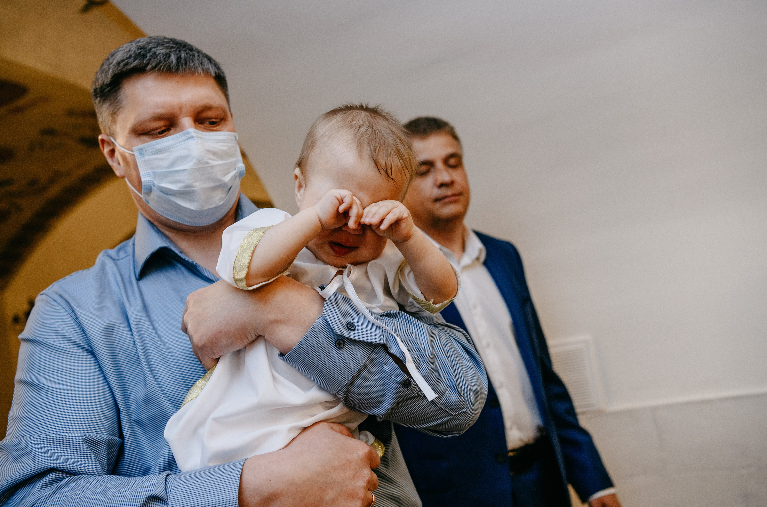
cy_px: 236
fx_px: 829
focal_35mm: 39
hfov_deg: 49.7
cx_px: 403
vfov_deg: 34.0
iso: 500
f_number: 3.5
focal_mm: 34
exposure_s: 1/160
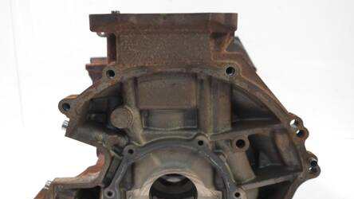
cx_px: 166
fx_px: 310
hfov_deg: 59.4
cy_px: 105
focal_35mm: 33
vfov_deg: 35.7
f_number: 3.5
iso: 1000
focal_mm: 14
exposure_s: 1/60
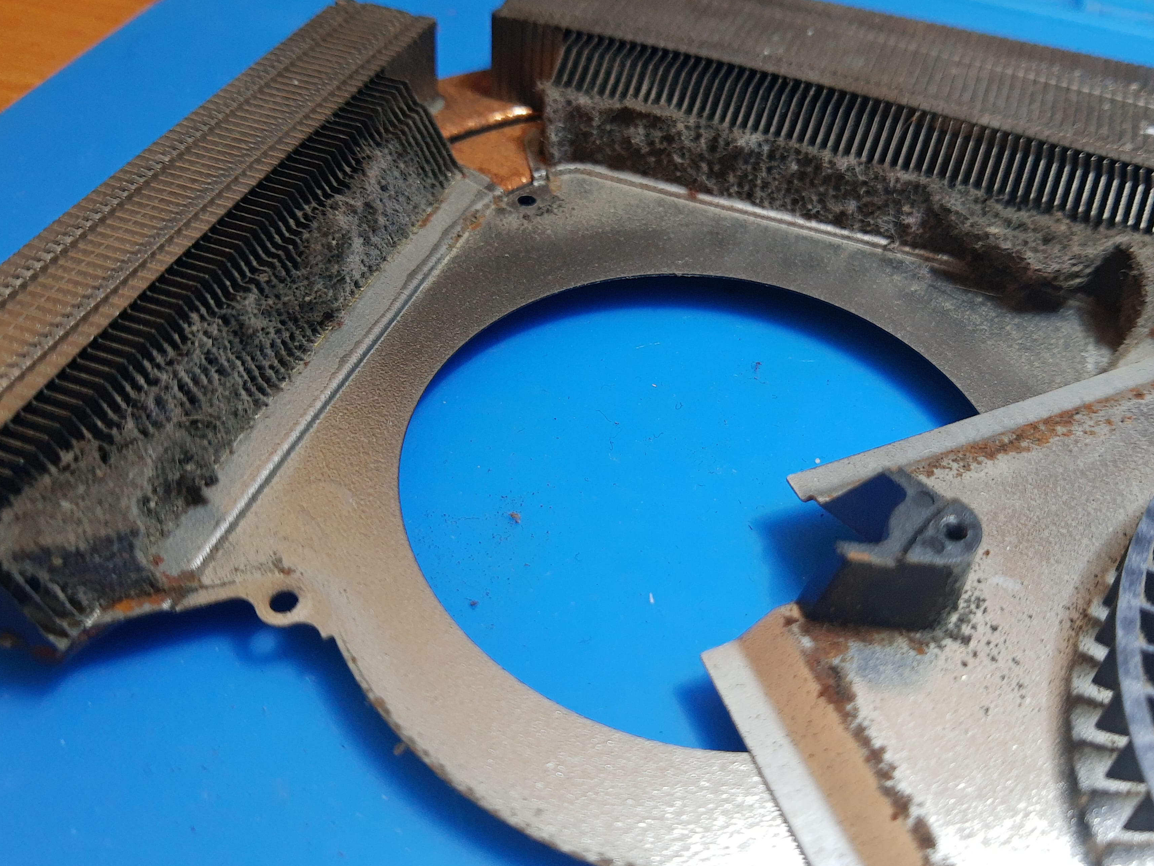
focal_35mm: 31
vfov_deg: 45.4
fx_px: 1034
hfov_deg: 58.1
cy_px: 418
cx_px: 653
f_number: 1.8
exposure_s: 1/50
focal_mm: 3.95
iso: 147
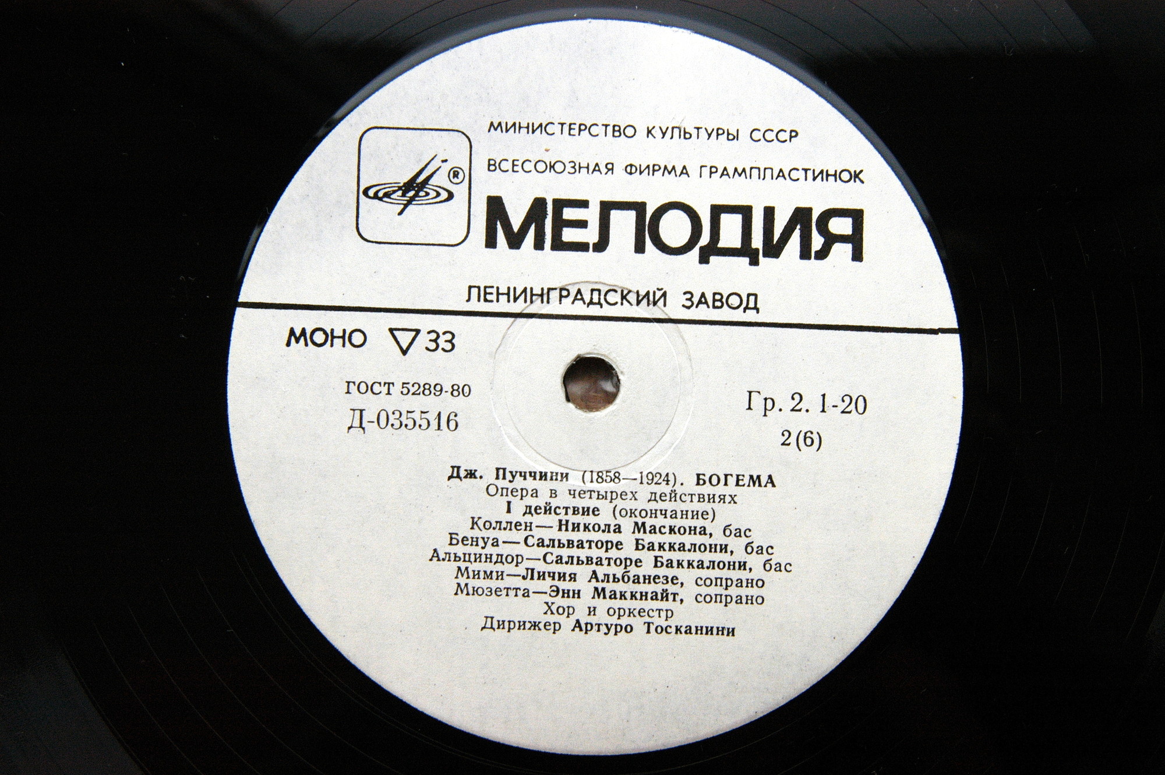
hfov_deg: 37.9
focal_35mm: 52
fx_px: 1698
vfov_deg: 25.7
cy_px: 388
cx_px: 582
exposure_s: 1/250
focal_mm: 35
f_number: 8
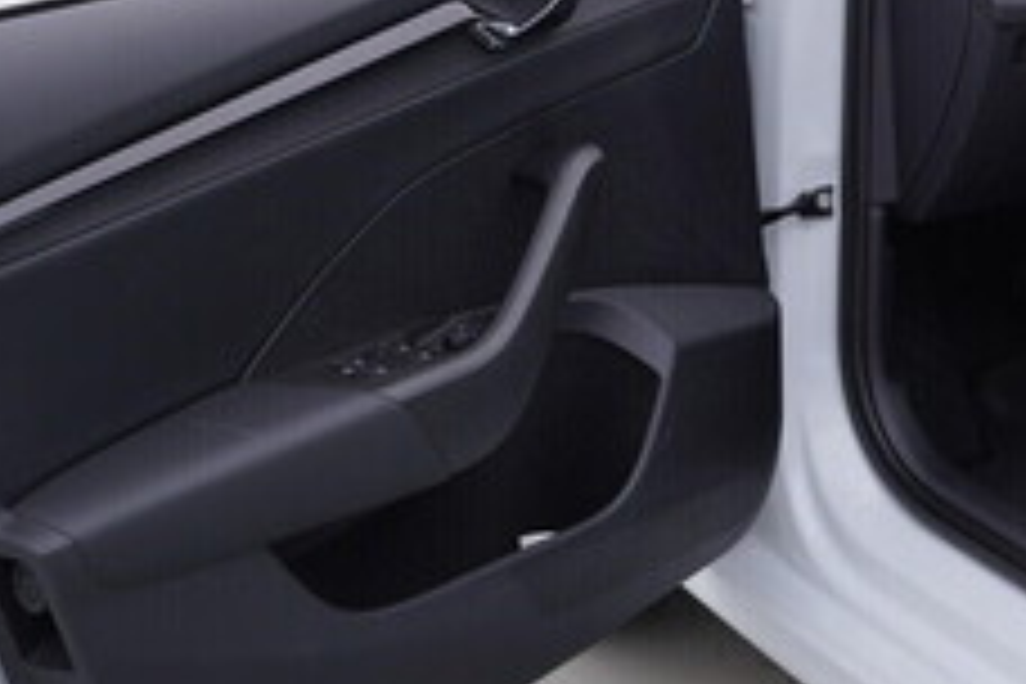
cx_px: 842
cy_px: 88
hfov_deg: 23.0
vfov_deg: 15.5
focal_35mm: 87
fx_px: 2479
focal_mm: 24
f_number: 4
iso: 125
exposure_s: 1/80
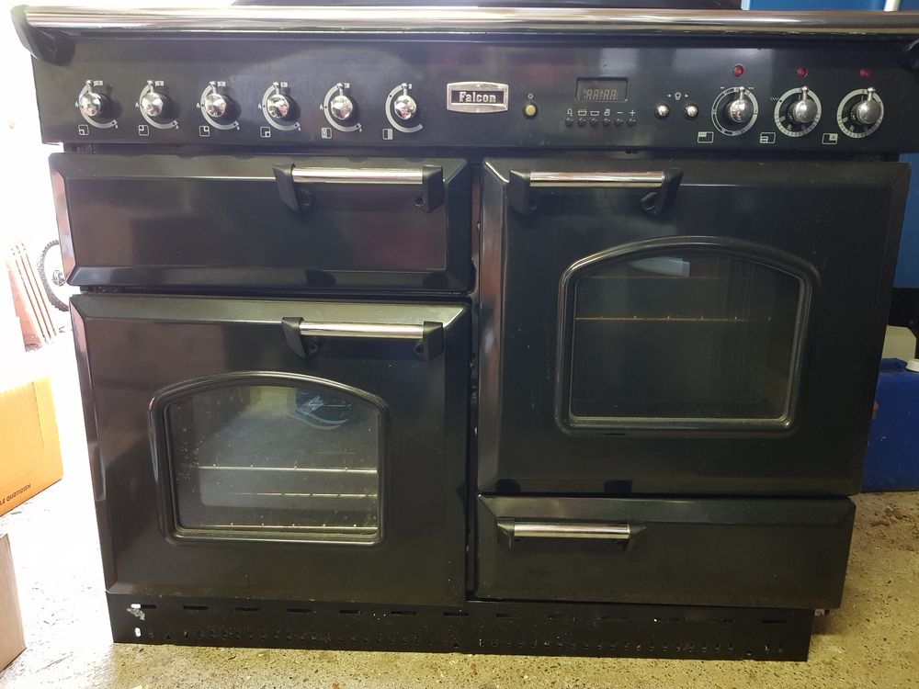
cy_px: 344
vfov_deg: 53.1
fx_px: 690
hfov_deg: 67.3
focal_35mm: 26
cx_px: 460
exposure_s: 1/20
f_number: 1.7
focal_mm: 4.2
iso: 250
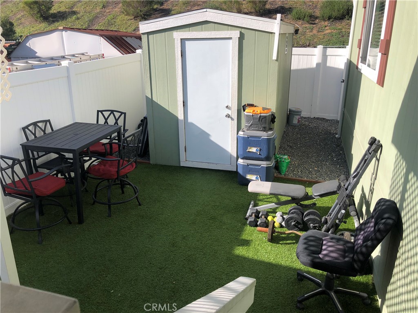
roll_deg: +0.3
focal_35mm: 28
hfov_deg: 63.4
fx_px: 338
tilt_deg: -20.7
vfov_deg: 49.7
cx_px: 209
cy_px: 156
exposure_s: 1/1297
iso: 20
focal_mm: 3.99
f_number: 1.8
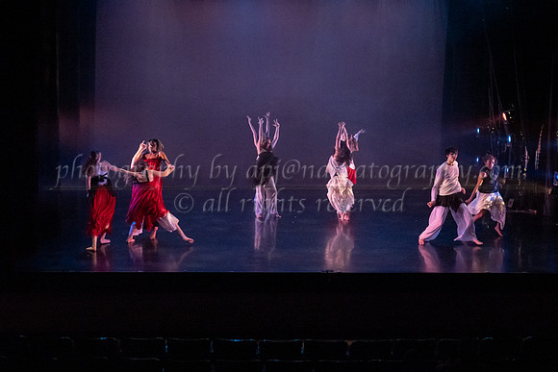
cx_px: 256
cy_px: 192
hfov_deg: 39.8
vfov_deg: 27.1
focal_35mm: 50
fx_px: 771
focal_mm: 45
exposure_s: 1/400
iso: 5000
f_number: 2.8
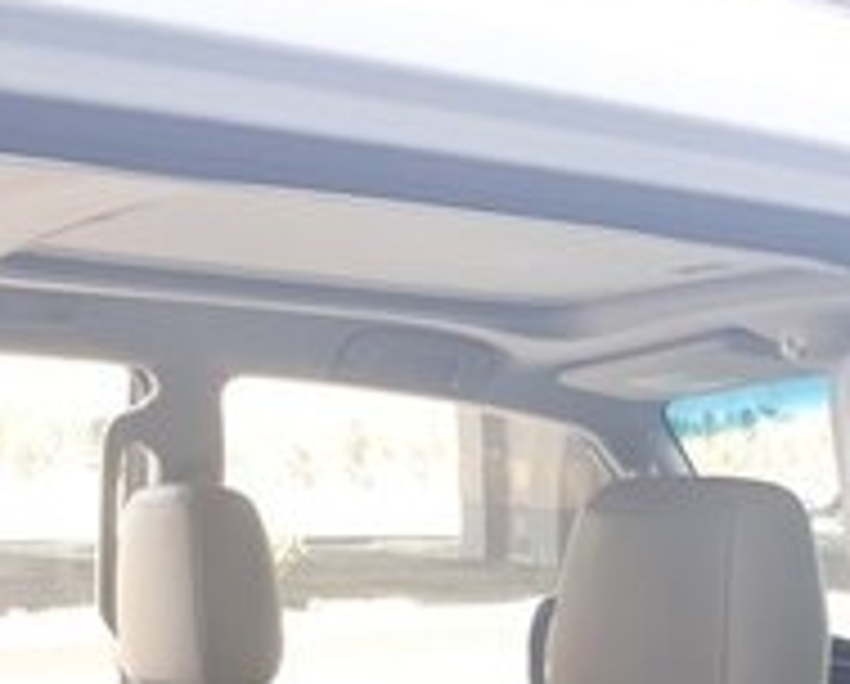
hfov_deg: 27.3
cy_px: 1048
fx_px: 1739
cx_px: 576
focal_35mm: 69
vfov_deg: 19.2
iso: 64
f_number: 1.9
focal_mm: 3.6
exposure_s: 1/100
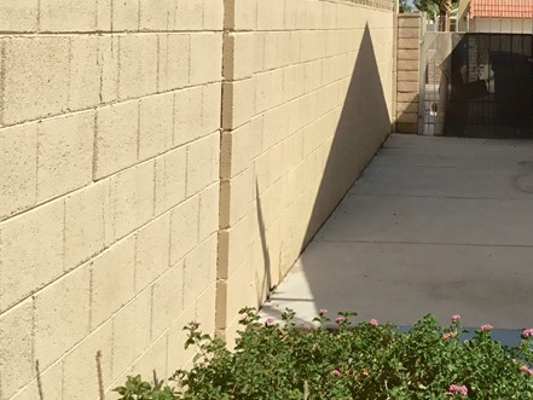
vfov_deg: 20.0
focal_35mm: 72
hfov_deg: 26.2
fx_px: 1109
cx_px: 474
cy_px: 37
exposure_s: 1/1404
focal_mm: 3.3
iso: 25
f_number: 2.4
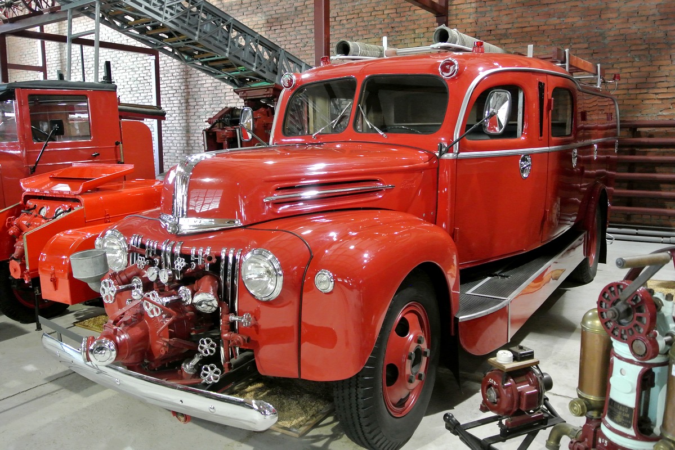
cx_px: 338
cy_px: 225
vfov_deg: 43.6
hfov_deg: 61.9
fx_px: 563
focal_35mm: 30
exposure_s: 1/13
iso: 800
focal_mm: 11.4
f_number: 3.5
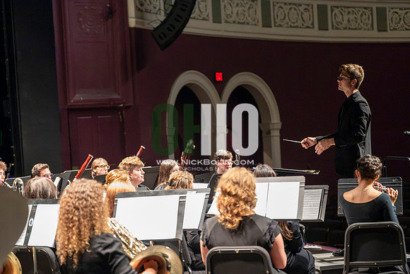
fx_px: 968
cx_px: 205
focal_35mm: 85
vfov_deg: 16.1
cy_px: 137
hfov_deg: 23.9
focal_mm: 85
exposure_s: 1/640
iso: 16000
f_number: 2.8
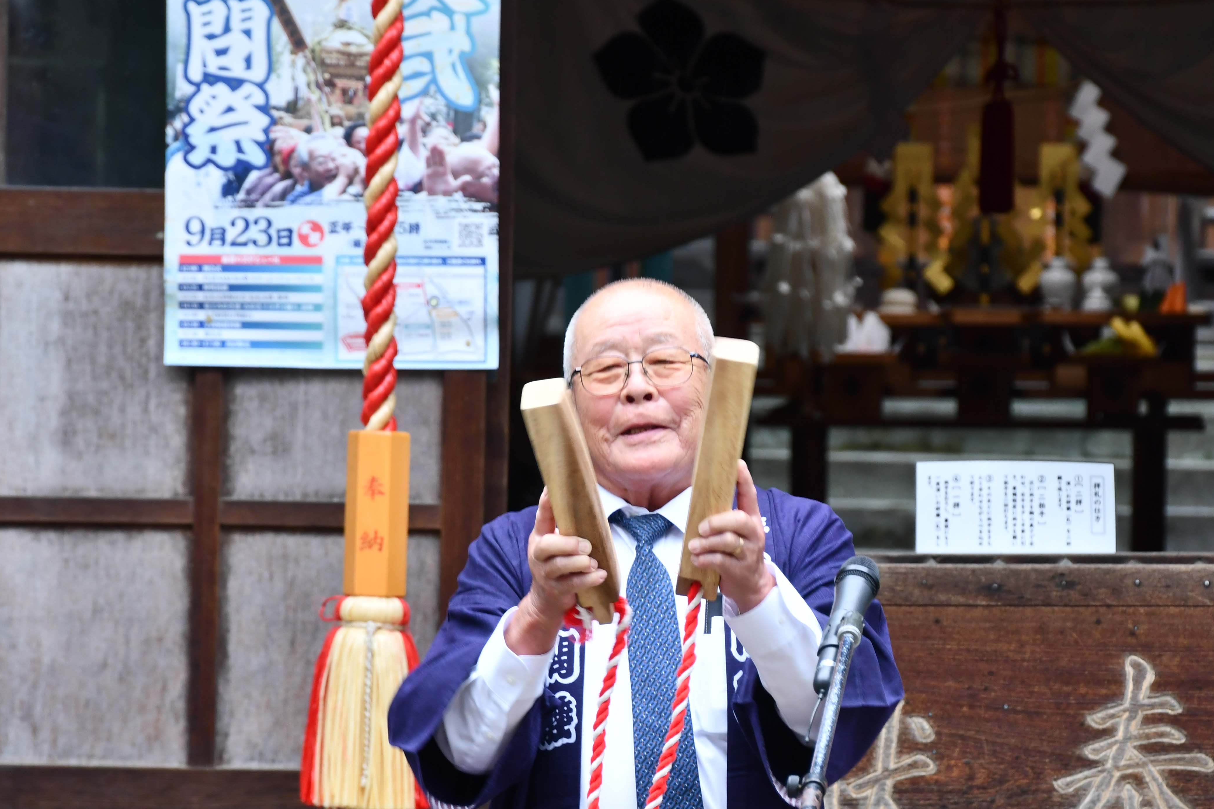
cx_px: 754
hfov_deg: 8.8
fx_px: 7857
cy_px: 494
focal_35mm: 233
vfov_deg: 5.9
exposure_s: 1/100
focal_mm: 116
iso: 640
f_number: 7.1
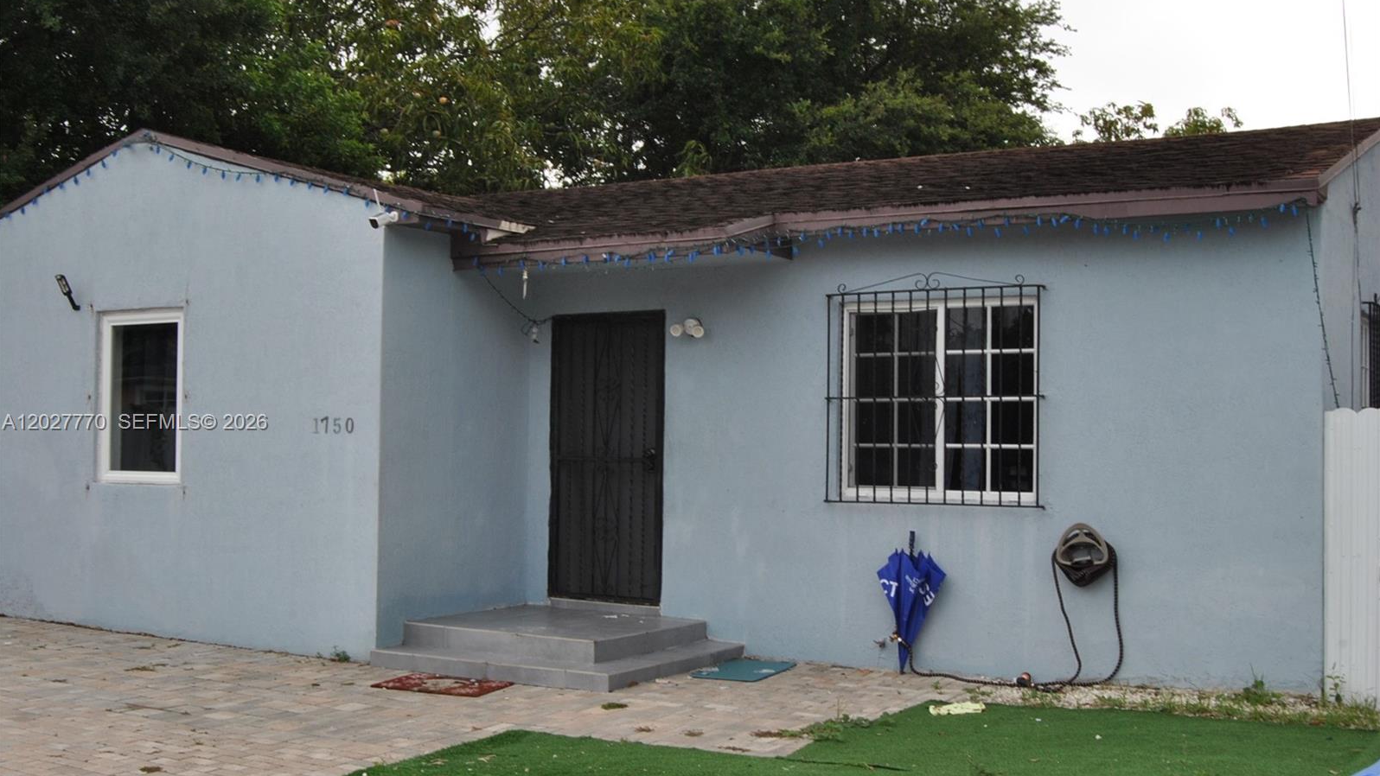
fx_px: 1500
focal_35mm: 41
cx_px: 690
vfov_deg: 29.0
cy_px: 423
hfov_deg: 49.4
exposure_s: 1/30
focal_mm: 26
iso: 200
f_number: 4
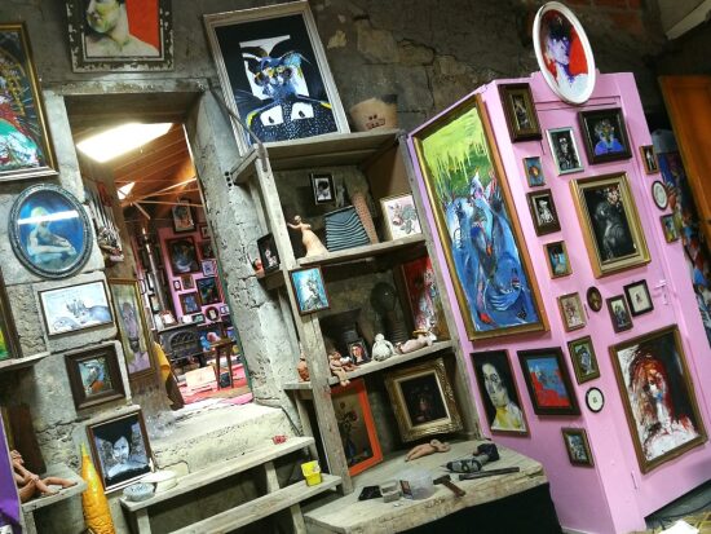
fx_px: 616
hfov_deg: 59.9
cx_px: 356
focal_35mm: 30
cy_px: 267
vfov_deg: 46.8
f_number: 2.2
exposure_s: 1/25
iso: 400
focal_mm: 3.95
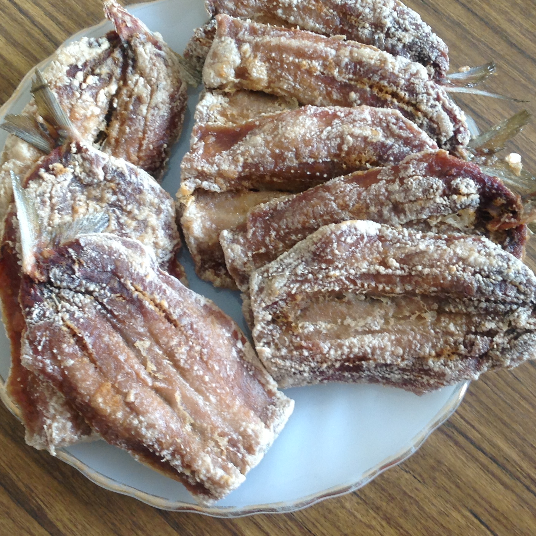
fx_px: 999
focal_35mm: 57
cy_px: 270
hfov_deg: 30.0
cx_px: 259
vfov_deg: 30.0
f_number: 2.4
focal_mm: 4.28
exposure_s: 1/15
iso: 80
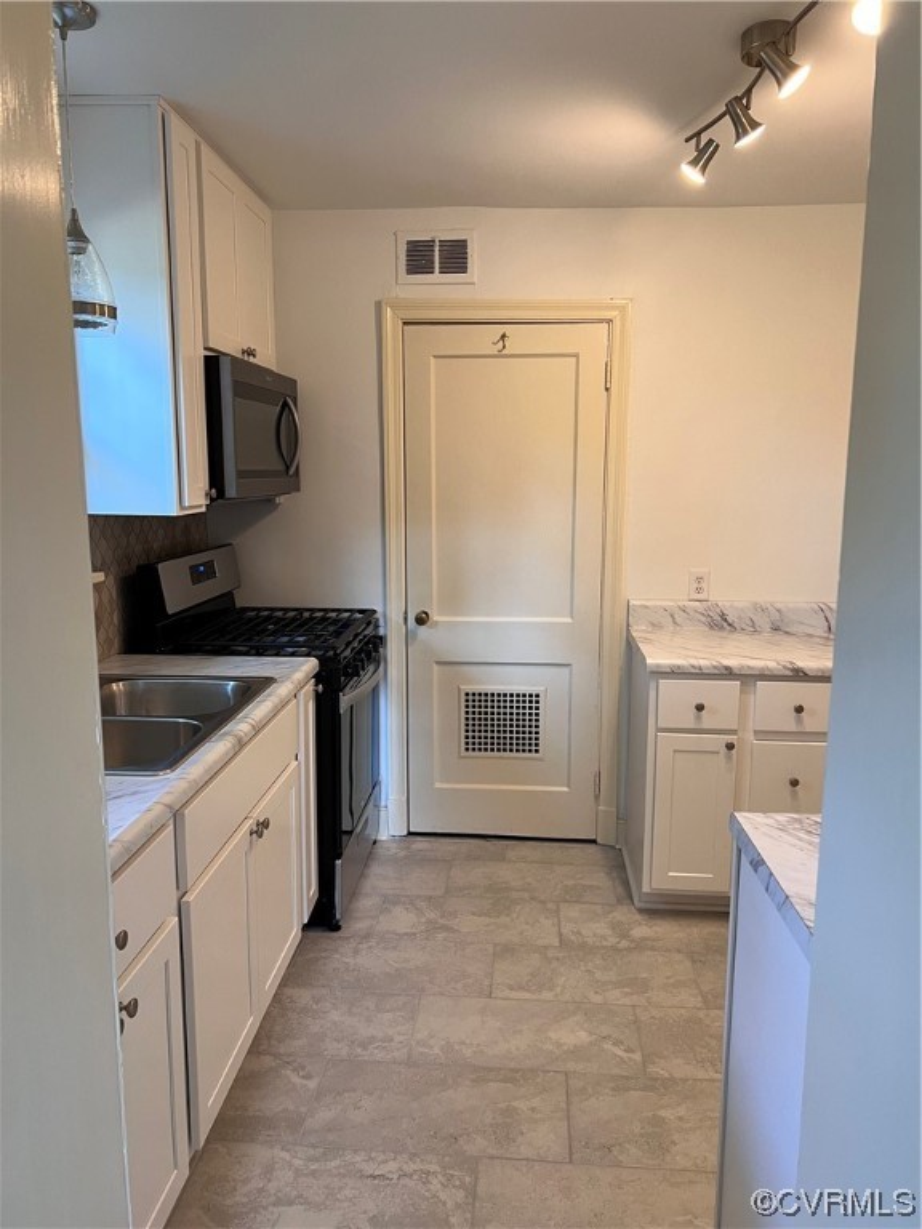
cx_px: 461
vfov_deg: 67.3
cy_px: 614
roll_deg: +0.0
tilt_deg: -9.2
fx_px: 923
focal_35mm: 26
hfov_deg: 53.1
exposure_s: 1/60
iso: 80
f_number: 1.5
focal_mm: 5.7
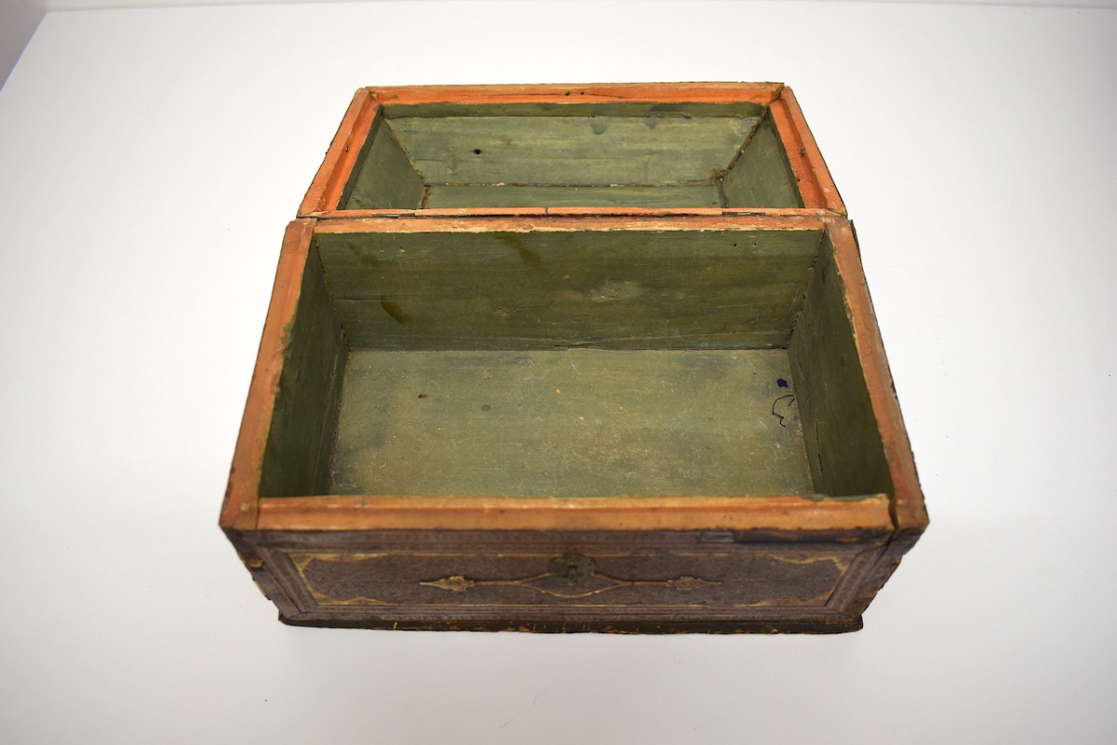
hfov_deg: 61.9
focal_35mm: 30
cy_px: 372
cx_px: 558
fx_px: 931
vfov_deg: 43.6
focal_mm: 20
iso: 560
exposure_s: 1/60
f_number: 4
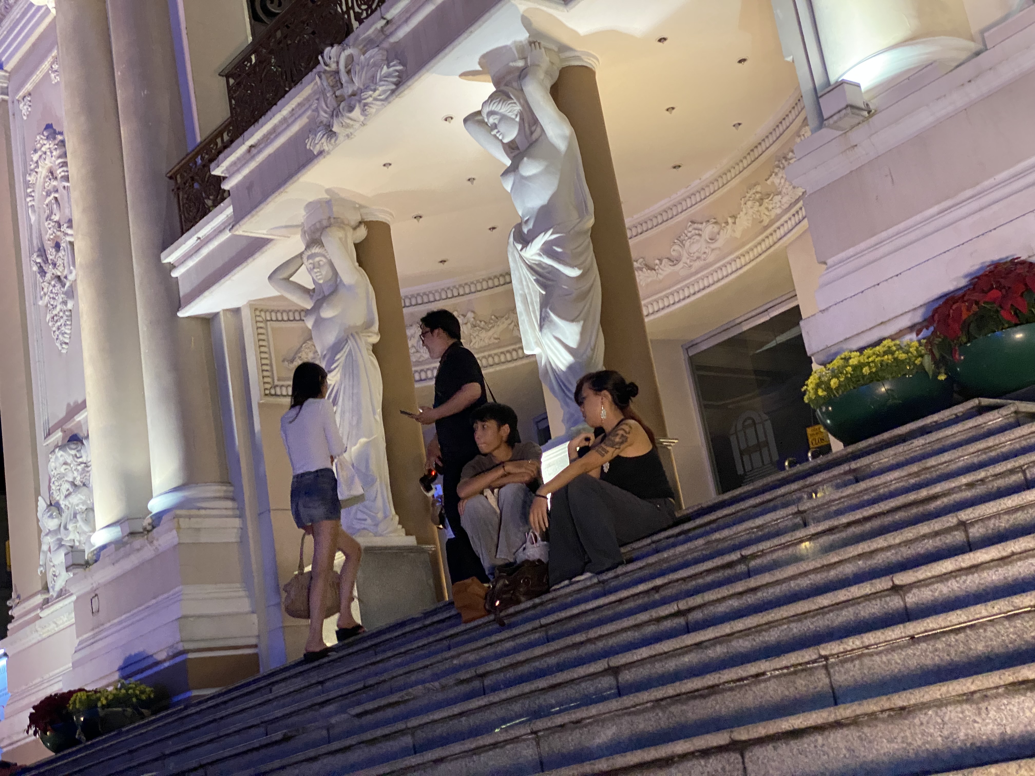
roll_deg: +9.5
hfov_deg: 36.8
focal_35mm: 52
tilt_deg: +17.2
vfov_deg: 28.0
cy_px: 388
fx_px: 1555
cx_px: 518
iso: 500
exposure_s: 1/50
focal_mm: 6
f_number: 2
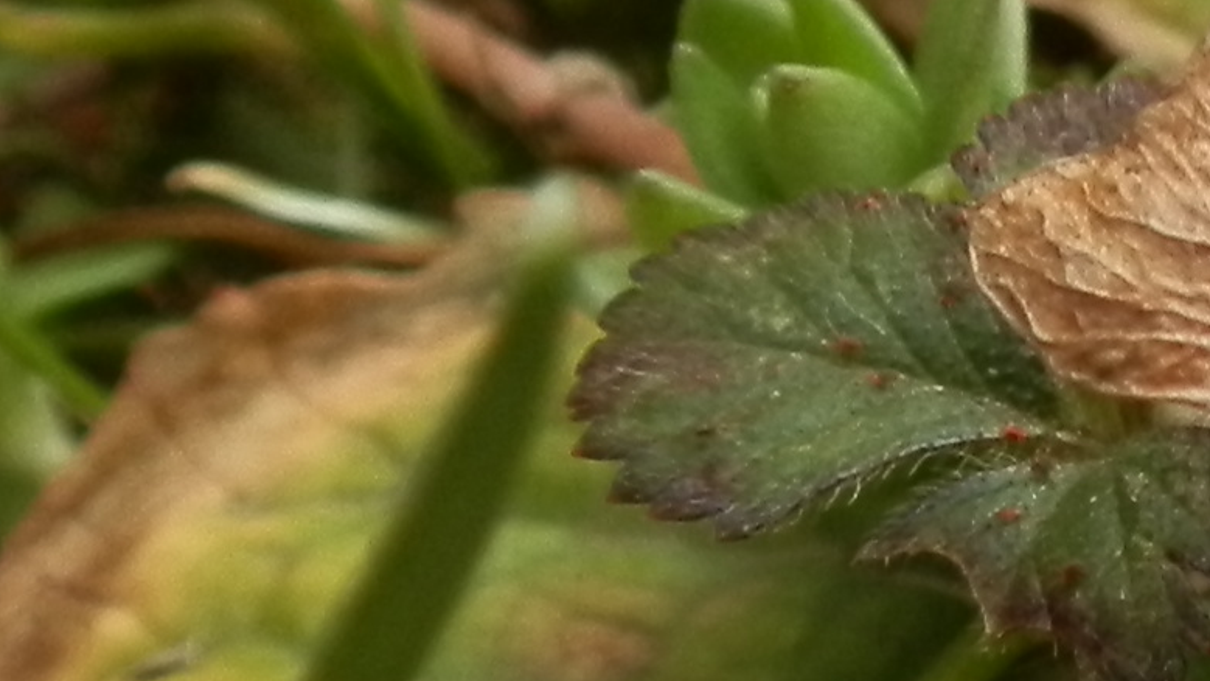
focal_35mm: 168
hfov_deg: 12.1
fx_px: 5390
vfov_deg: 7.2
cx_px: 1875
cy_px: 260
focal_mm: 5
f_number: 3.1
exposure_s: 1/100
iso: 64
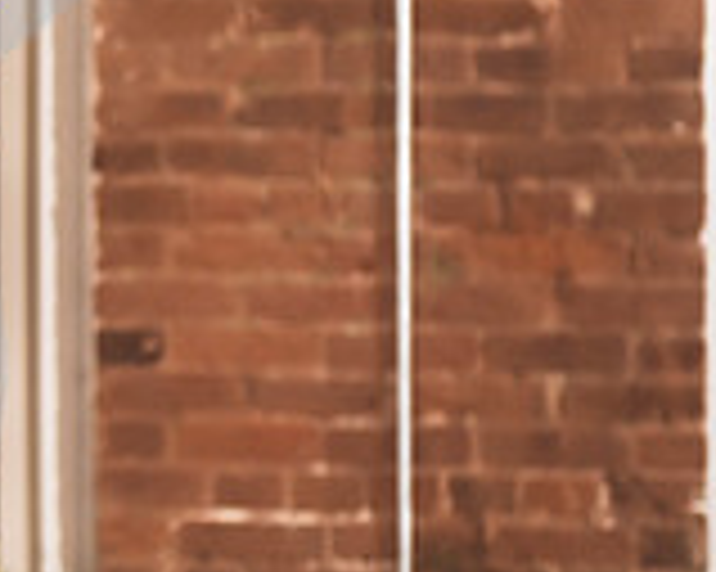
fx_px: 5125
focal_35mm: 242
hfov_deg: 7.8
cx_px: -522
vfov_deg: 6.4
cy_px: 164
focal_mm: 70
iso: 500
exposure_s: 1/125
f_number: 2.8
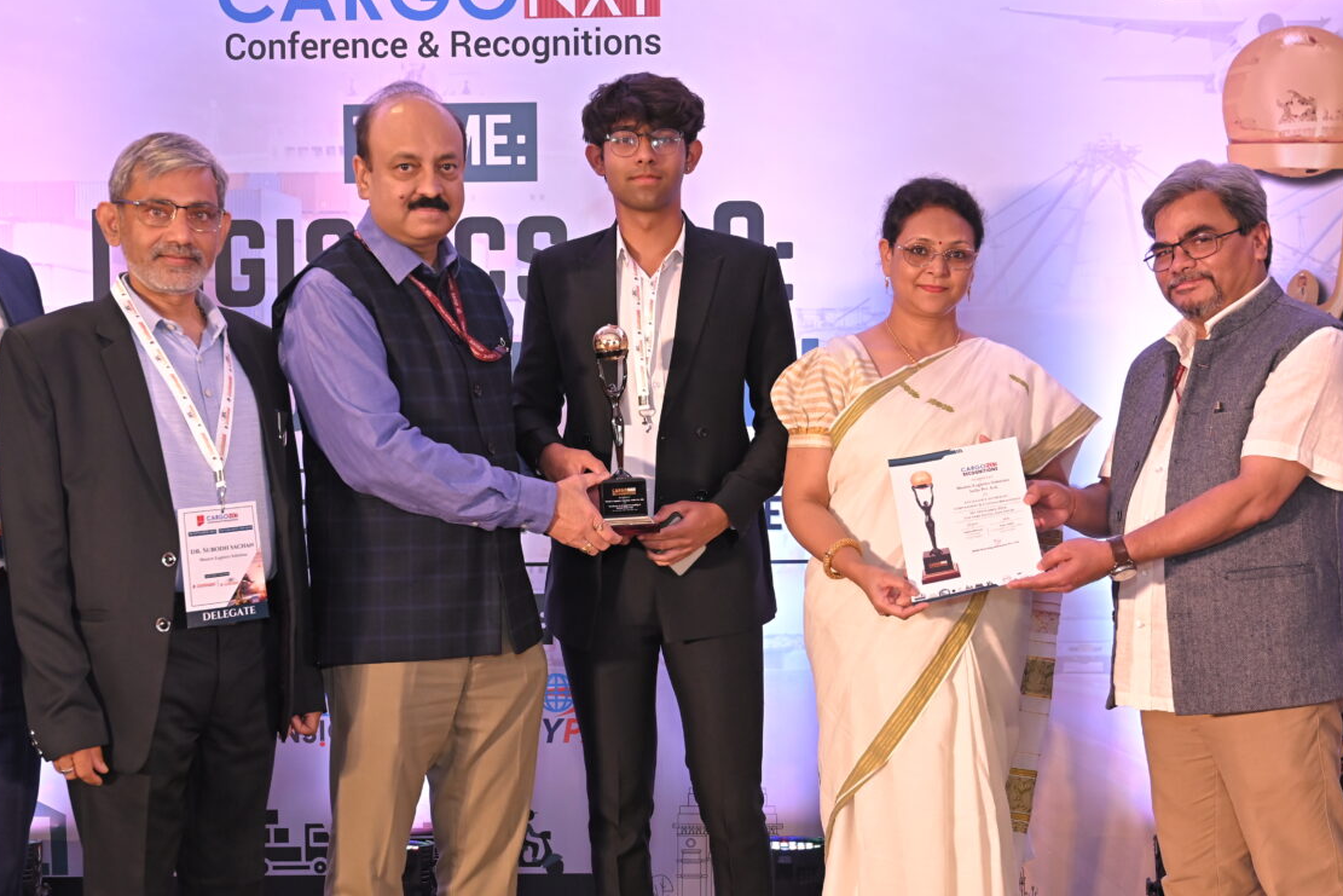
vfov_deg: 28.2
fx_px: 1779
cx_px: 603
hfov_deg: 41.3
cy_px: 529
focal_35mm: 48
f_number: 5
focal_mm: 34.5
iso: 1600
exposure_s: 1/125
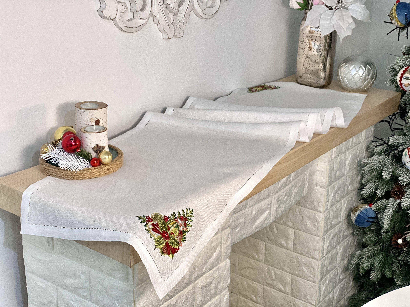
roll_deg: -0.1
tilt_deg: -20.5
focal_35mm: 52
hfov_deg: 36.8
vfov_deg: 28.0
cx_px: 205
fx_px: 616
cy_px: 154
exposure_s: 1/100
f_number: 2
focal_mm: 6
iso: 100
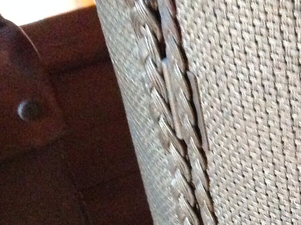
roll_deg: +0.0
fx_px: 869
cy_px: 288
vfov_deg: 14.2
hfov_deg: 18.2
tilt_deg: -44.0
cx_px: 404
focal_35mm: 100
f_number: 2.4
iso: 800
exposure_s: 1/15
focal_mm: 4.28
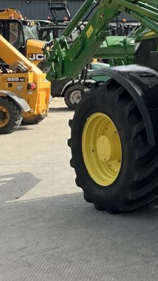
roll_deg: -0.6
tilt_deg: -0.7
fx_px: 574
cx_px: 340
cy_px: 72
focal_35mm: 77
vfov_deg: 27.2
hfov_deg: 13.0
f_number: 1.8
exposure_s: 1/1984
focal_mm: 3
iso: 25
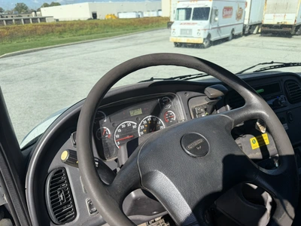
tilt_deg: -25.7
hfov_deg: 71.6
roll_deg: +4.0
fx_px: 209
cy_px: 113
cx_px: 150
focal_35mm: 24
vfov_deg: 56.8
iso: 80
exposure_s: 1/2801
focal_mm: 6.76
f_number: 1.78
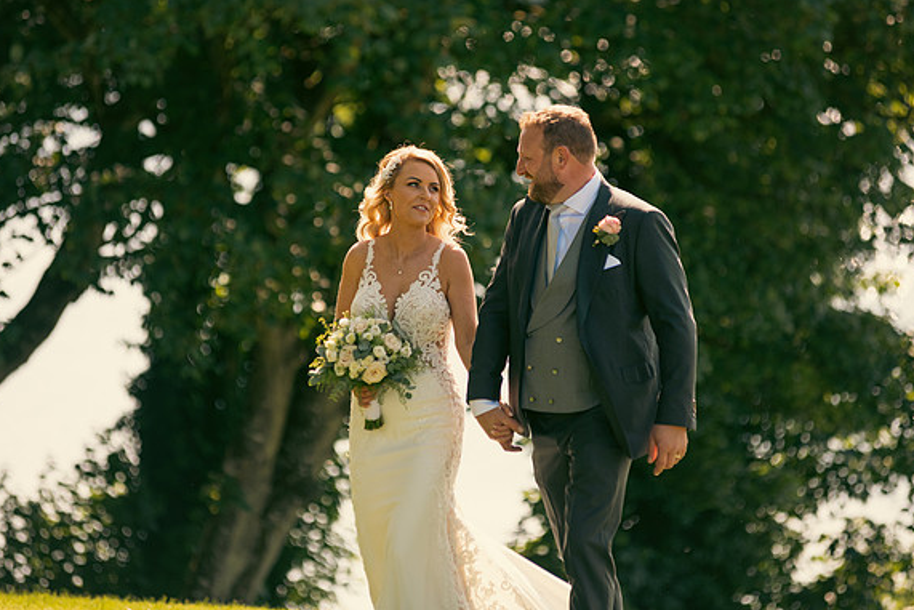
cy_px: 305
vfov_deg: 6.8
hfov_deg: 10.1
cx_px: 455
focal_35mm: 203
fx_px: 5155
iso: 100
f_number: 3.5
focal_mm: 200
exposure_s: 1/500
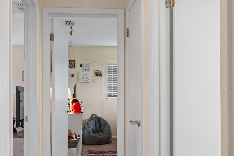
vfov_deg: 42.2
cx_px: 89
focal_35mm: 31
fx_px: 201
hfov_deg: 59.6
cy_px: 88
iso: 250
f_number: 8
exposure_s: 1
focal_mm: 16
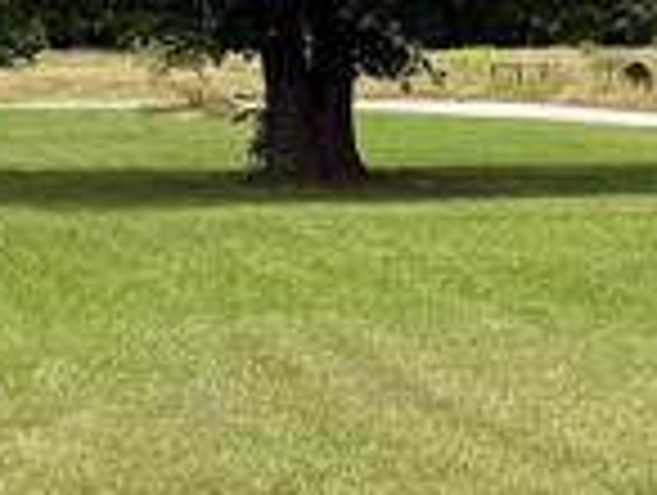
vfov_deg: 8.9
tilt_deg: -8.3
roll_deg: +0.2
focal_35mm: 168
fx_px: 3194
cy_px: 360
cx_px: 1593
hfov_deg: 10.2
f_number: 1.78
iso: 80
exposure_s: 1/4167
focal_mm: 6.76
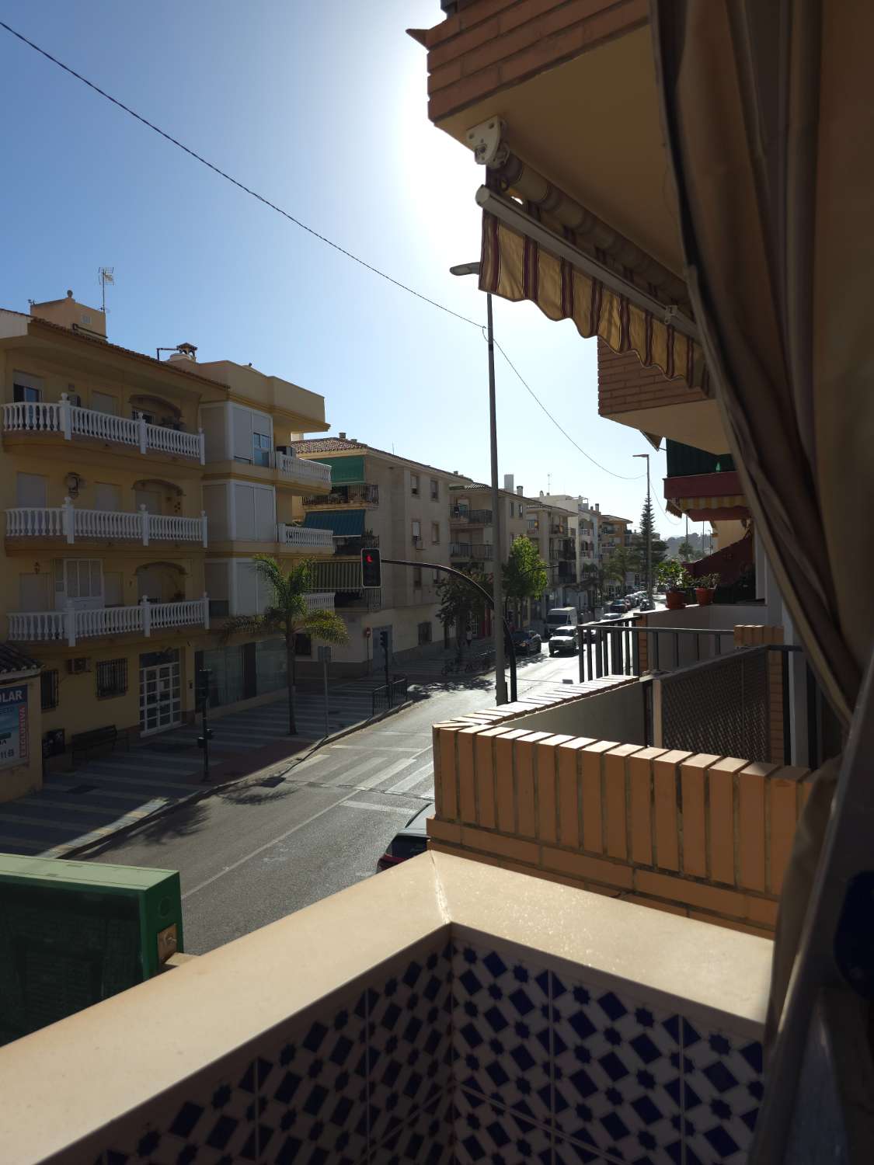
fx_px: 774
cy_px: 582
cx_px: 437
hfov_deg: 58.9
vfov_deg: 73.9
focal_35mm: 23
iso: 12
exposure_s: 1/732
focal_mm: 6.3
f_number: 1.7
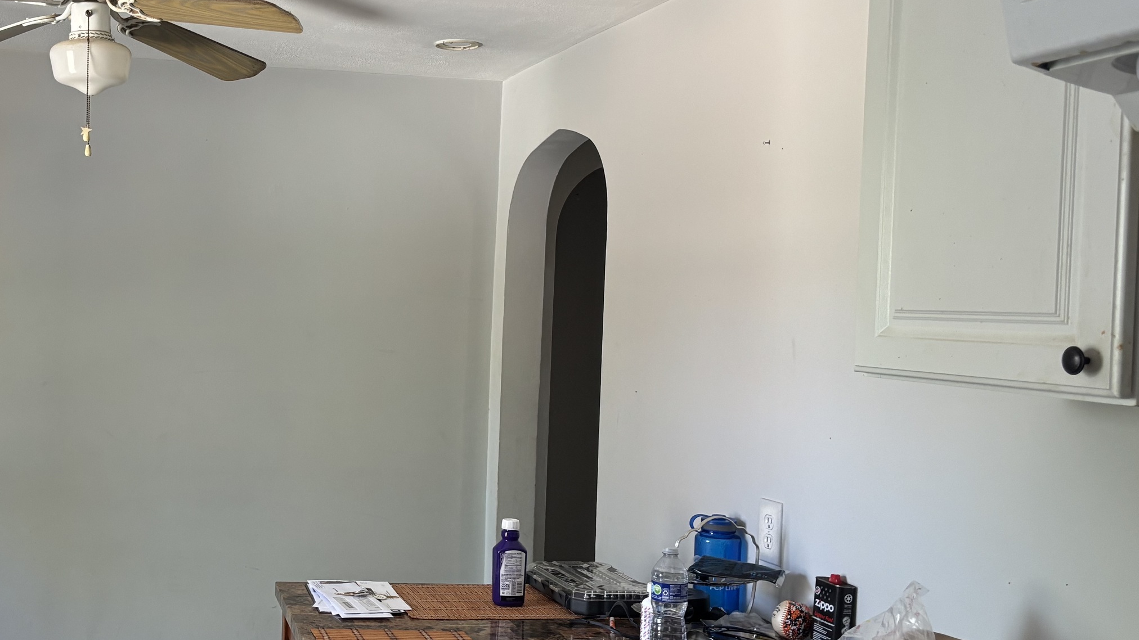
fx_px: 1299
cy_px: 354
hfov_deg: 45.6
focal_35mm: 43
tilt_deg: -2.7
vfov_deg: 27.7
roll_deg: -2.1
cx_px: 279
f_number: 1.6
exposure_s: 1/70
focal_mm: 5.96
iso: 125
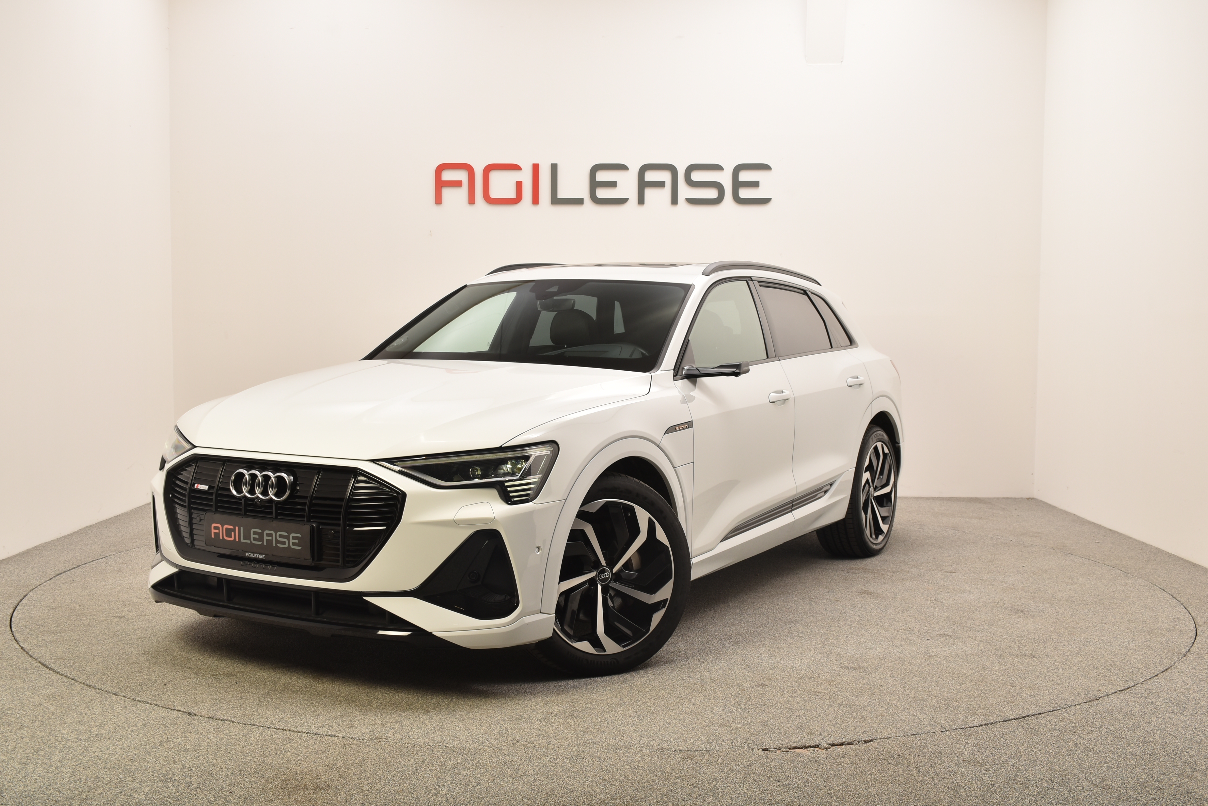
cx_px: 604
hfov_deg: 49.5
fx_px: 1309
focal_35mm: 39
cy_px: 403
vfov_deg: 34.2
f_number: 8
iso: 100
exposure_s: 1/200
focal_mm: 26
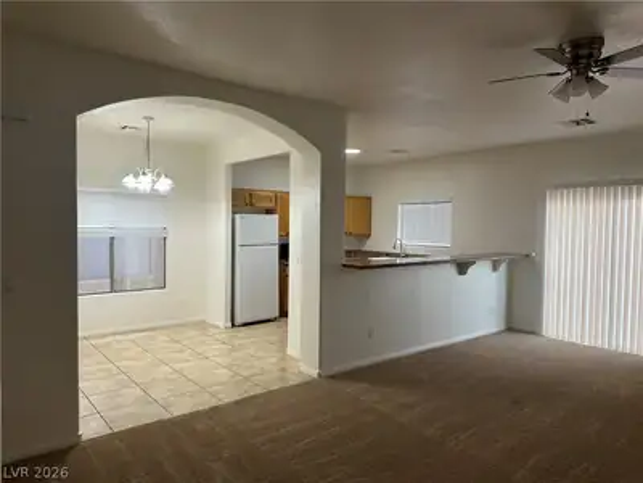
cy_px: 242
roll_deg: -0.6
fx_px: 446
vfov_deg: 56.8
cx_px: 322
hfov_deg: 71.6
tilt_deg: -1.4
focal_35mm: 24
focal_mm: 6.86
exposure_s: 1/120
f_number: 1.78
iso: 200
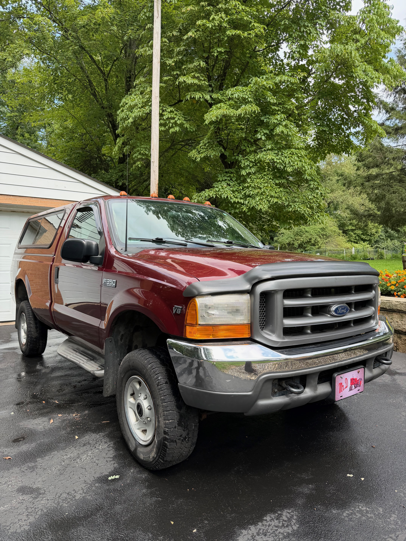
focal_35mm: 24
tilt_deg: -1.2
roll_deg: -0.4
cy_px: 270
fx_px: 375
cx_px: 203
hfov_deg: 56.8
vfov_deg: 71.6
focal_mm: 6.76
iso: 100
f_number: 1.78
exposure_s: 1/909
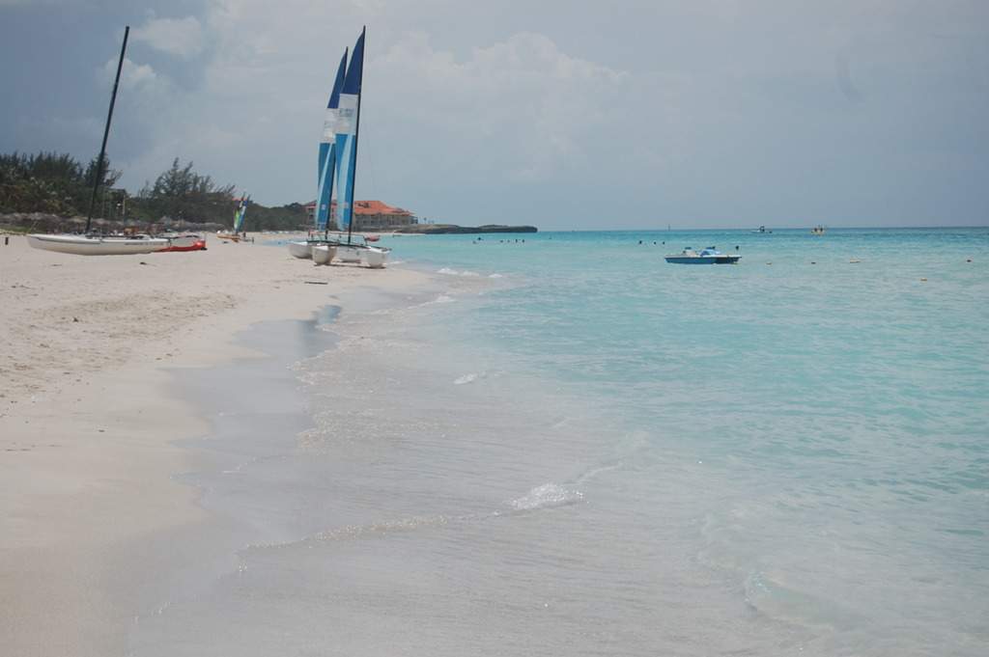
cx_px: 494
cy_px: 328
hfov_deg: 24.6
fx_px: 2265
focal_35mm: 82
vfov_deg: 16.5
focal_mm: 55
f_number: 5.6
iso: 200
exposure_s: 1/2000
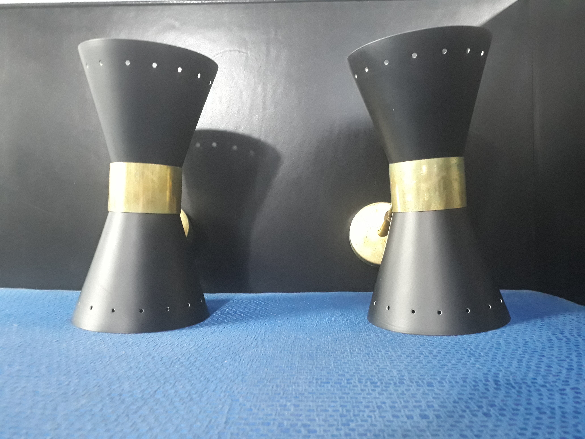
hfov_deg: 65.3
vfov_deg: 51.4
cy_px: 220
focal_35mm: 27
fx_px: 456
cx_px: 292
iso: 500
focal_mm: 3.6
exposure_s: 1/17
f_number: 1.9
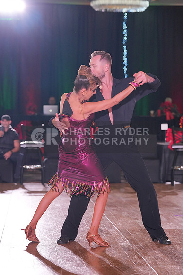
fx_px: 777
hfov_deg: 13.4
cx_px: 92
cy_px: 138
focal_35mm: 102
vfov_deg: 20.0
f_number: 4
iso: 2000
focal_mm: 102
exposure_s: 1/400
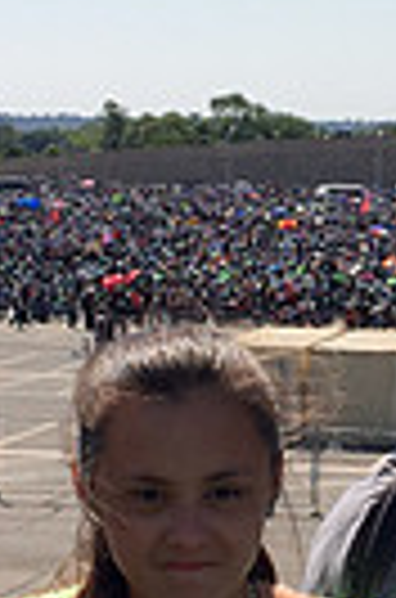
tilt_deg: -6.9
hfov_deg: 10.3
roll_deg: -2.4
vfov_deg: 15.5
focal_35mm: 132
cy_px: 375
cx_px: 392
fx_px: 2189
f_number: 2.2
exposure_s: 1/1980
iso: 32
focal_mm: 4.15
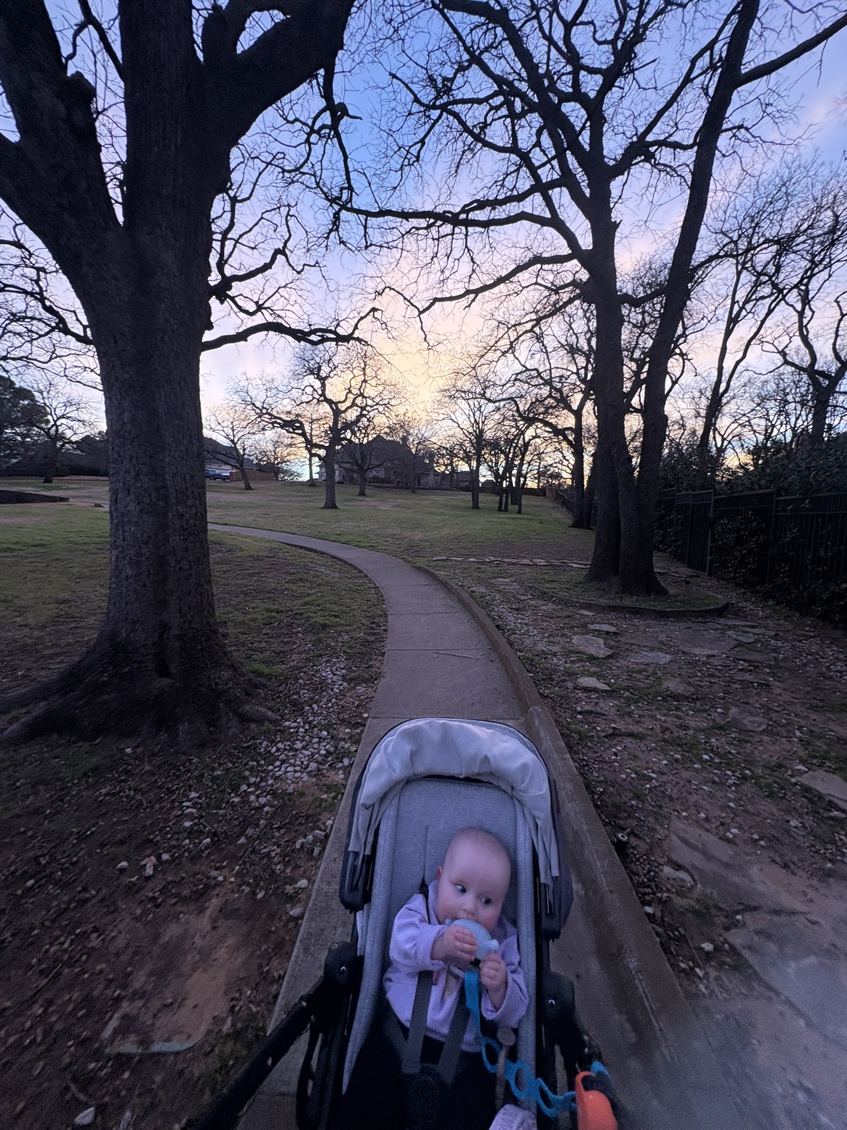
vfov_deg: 102.1
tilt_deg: -5.3
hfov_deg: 85.7
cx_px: 424
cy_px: 565
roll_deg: -1.2
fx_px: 457
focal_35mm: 14
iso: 200
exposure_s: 1/68
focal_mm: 2.22
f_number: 2.2
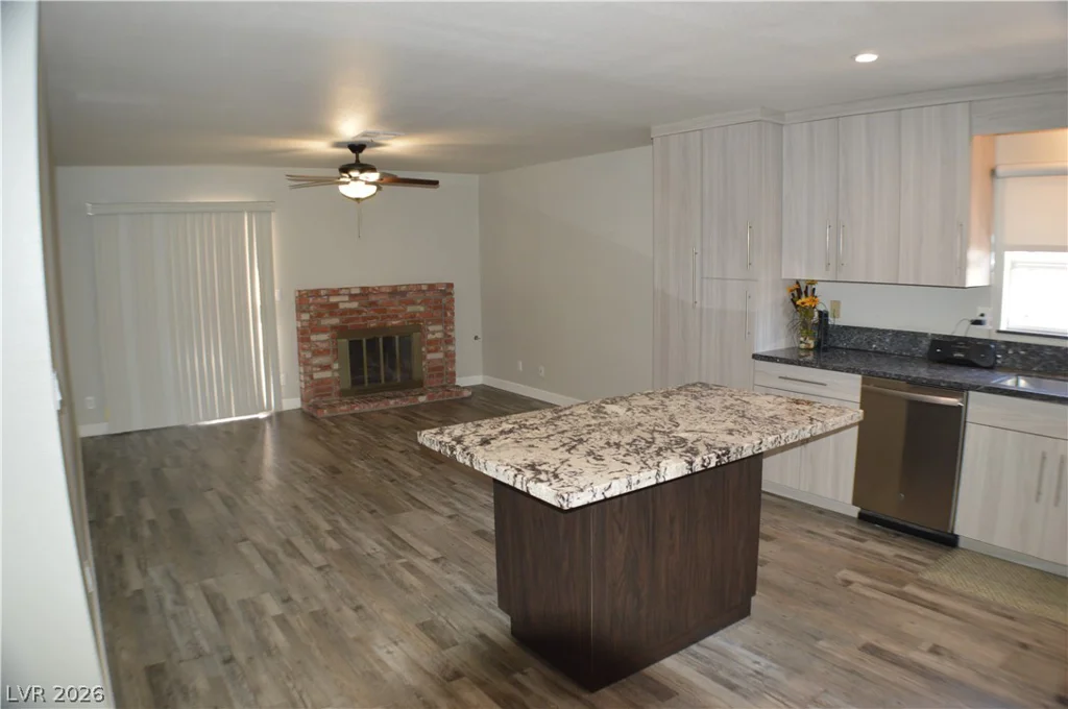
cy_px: 354
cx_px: 534
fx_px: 889
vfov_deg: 43.5
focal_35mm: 30
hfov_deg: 62.0
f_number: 3.8
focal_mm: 20
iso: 800
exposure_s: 1/60
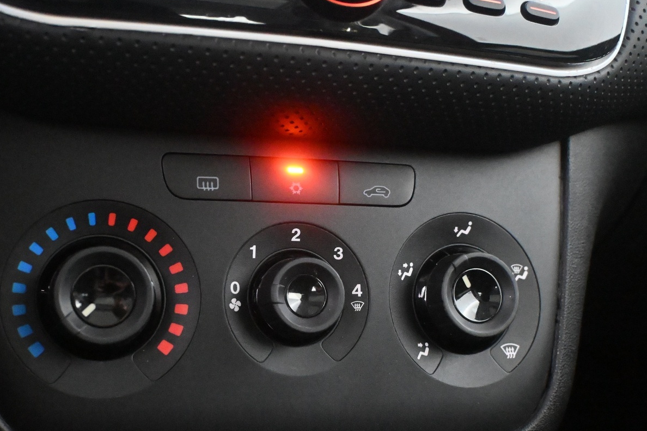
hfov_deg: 42.6
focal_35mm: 46
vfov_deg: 29.0
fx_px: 827
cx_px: 271
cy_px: 290
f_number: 4
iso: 12800
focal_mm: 22.5
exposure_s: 1/40
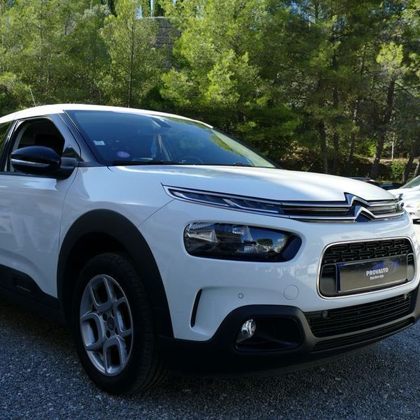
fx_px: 563
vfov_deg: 40.9
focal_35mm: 41
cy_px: 188
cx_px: 194
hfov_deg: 40.9
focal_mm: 10.6
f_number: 3
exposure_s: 1/640
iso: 125
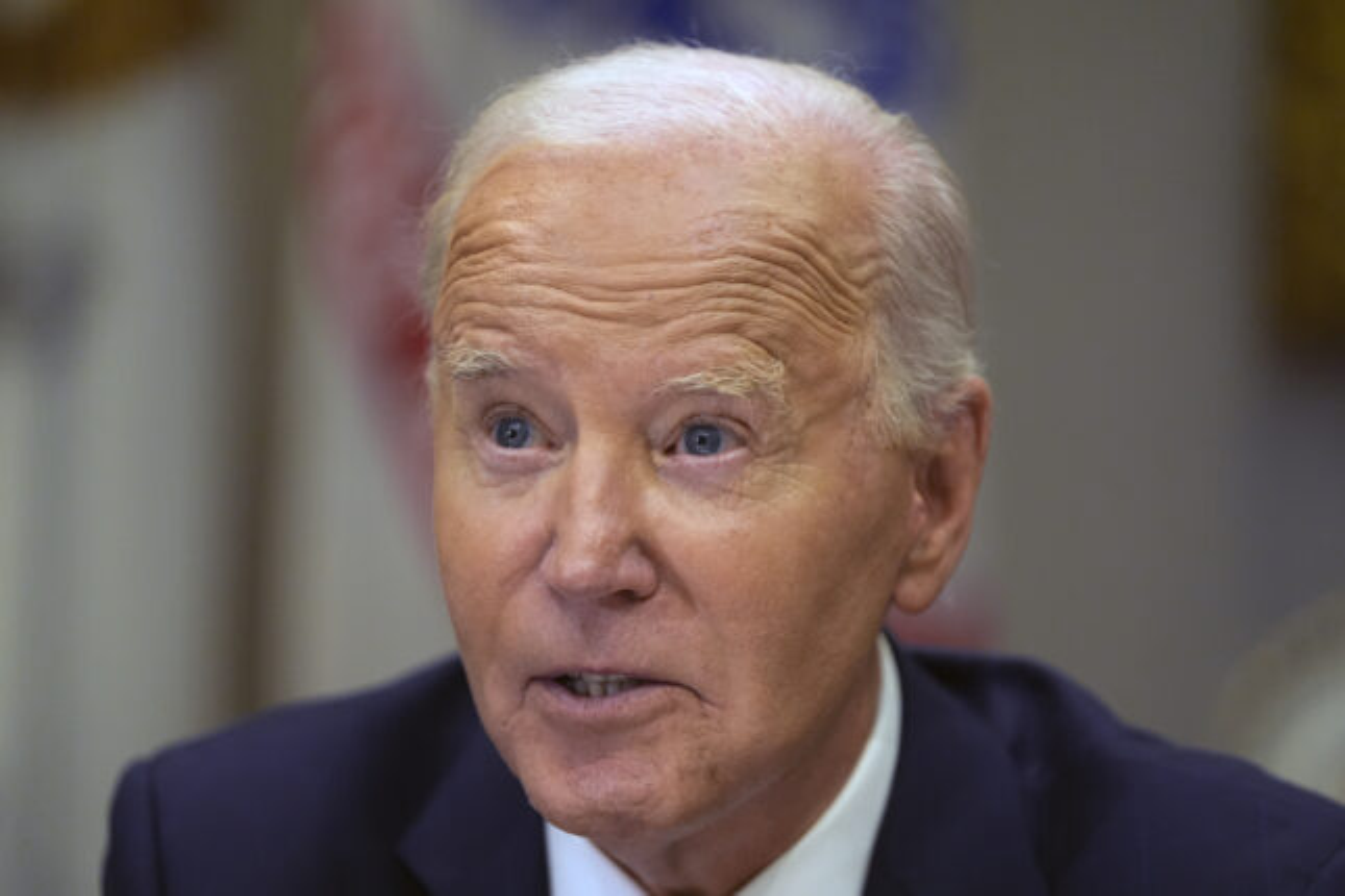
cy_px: 448
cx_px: 672
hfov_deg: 11.5
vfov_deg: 7.7
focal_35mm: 179
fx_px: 6687
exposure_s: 1/500
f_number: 2.8
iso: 3200
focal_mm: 179
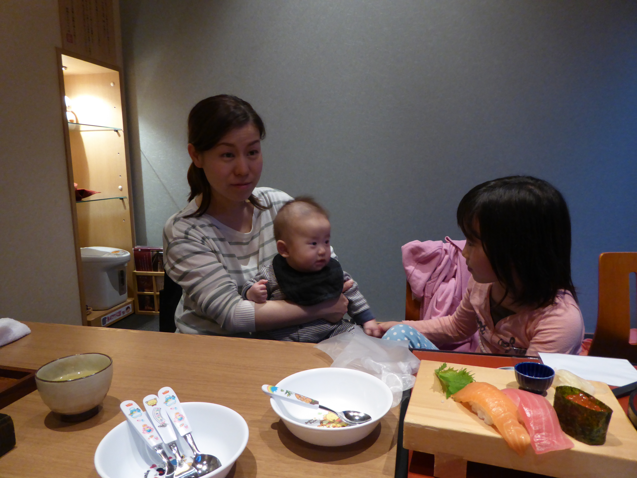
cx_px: 318
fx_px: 442
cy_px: 239
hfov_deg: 71.6
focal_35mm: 24
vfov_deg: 56.8
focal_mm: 4.3
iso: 400
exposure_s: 1/8
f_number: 3.3
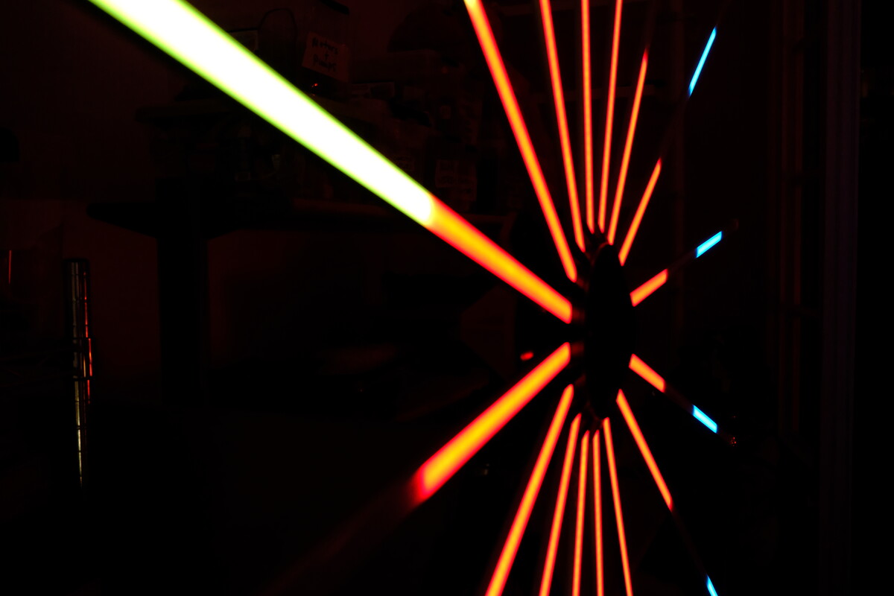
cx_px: 447
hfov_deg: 54.4
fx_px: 869
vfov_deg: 37.9
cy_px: 298
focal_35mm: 35
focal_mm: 23
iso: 3200
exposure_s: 1/200
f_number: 4.5
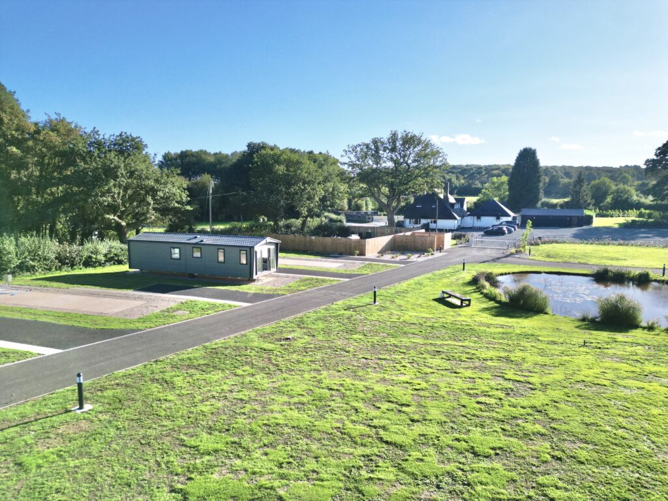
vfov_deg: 56.8
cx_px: 334
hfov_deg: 71.6
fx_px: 463
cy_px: 250
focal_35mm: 24
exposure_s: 1/2500
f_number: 1.7
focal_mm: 6.72
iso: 130
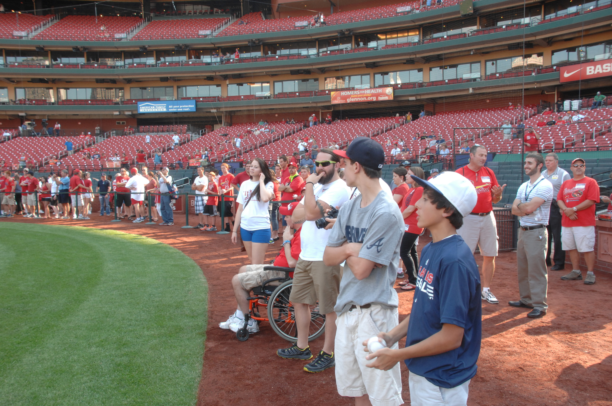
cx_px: 306
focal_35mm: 30
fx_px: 509
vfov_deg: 43.5
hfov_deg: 62.0
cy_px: 203
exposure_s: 1/125
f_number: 5.6
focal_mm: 20
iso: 400
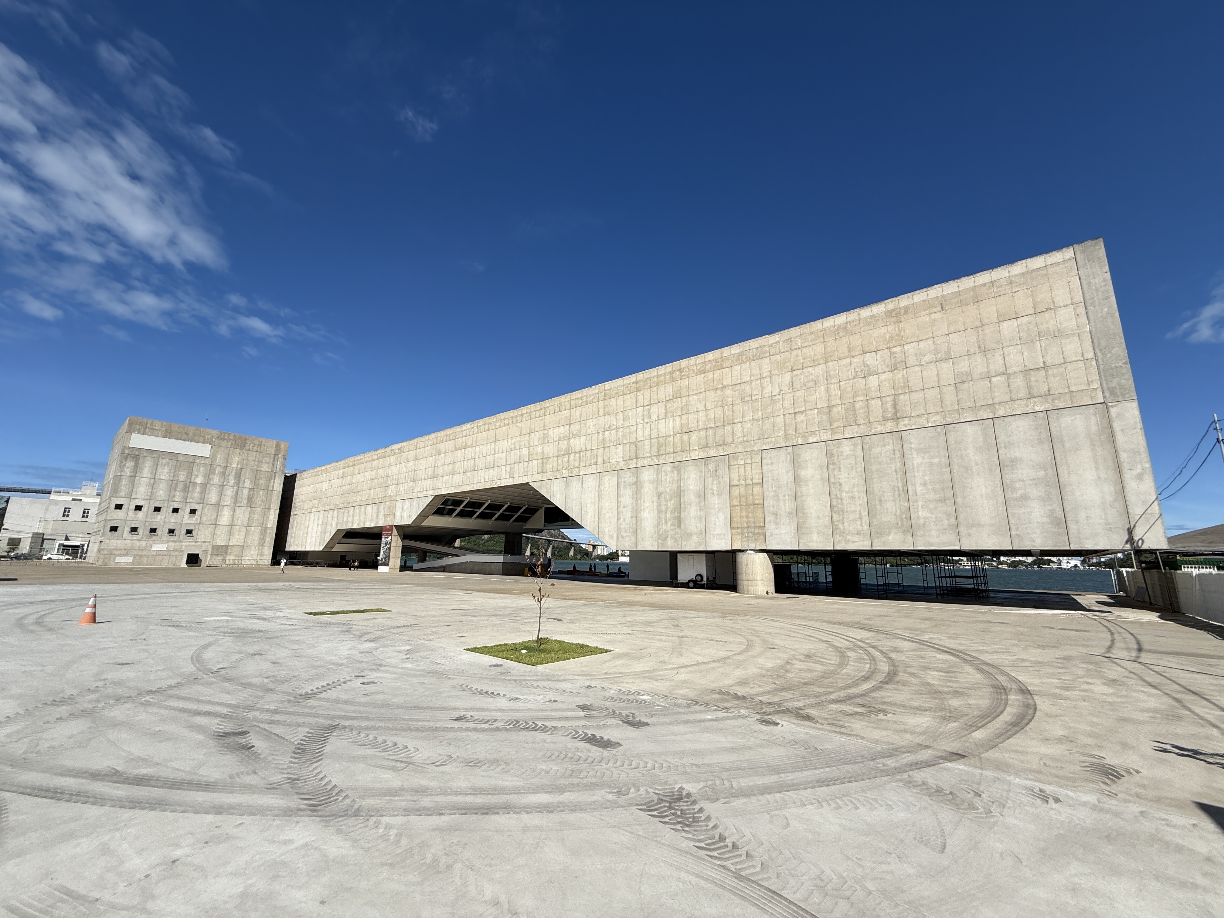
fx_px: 495
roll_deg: -0.7
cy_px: 459
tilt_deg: +11.5
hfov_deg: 102.1
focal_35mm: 14
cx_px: 612
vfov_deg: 85.7
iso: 50
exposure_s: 1/4149
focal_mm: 2.22
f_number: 2.2
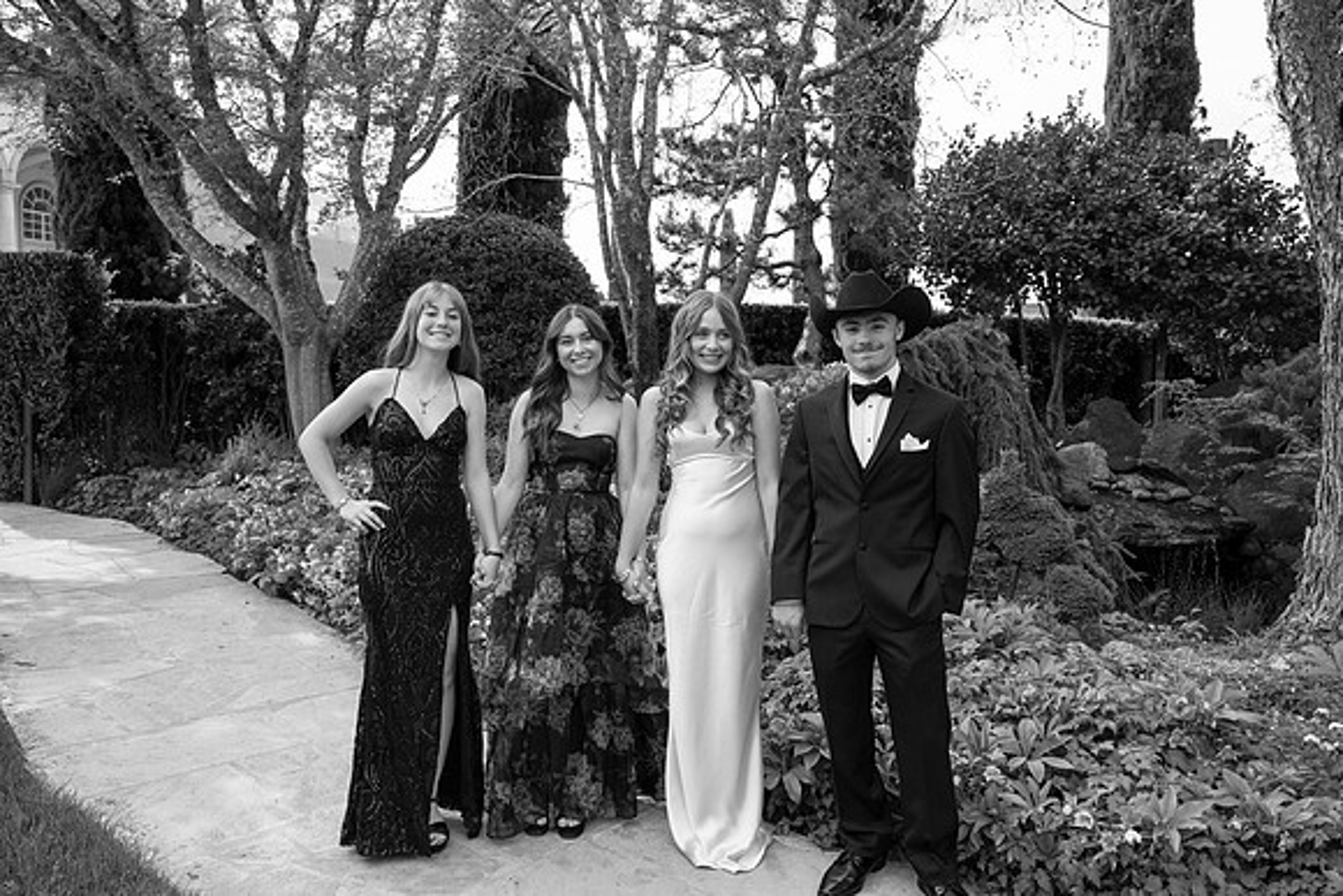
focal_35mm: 31
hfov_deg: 60.3
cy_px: 448
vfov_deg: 42.3
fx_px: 1157
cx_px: 672
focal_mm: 31
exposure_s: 1/2000
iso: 1250
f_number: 5.6
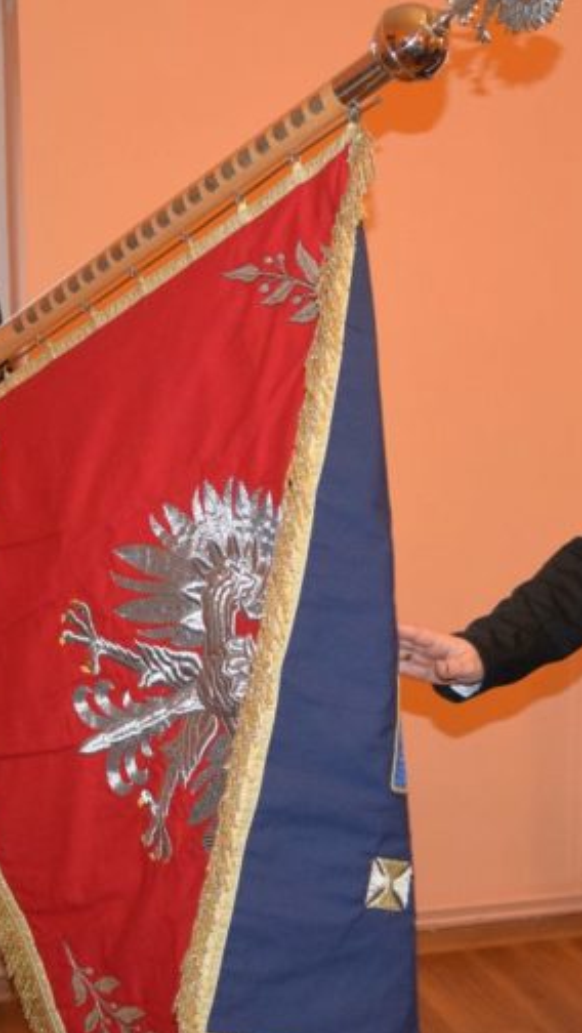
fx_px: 1836
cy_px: 523
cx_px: 301
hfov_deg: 18.0
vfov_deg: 31.4
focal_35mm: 67
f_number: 4
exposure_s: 1/60
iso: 1800
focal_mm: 28
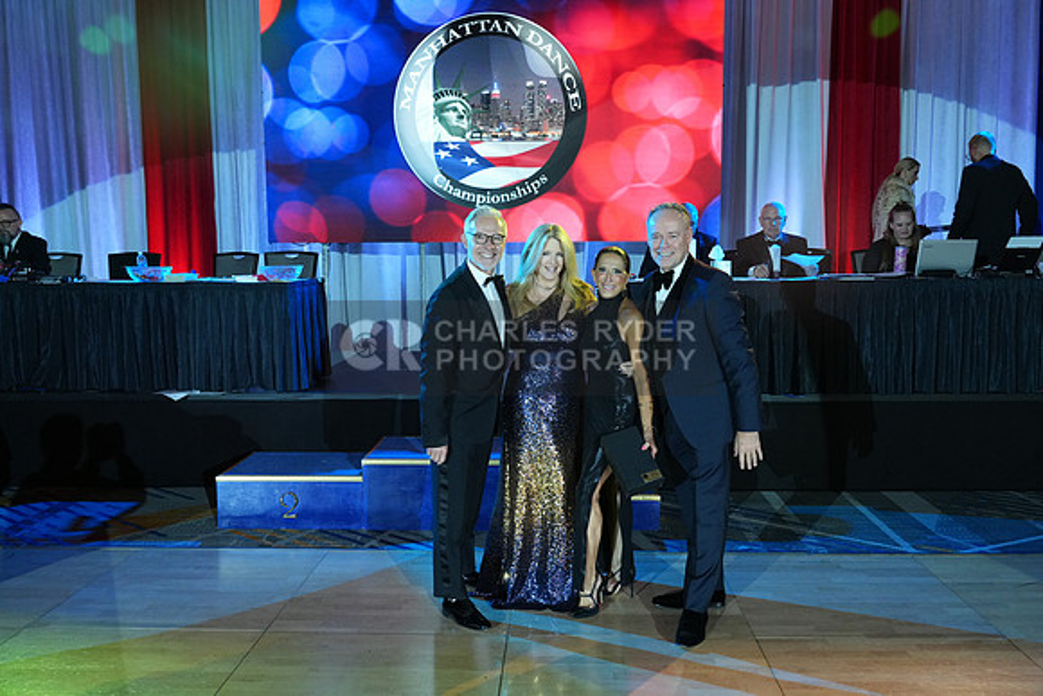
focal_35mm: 30
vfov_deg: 43.6
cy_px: 348
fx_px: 869
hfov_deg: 61.9
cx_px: 522
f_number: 5
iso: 2500
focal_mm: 30
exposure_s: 1/320
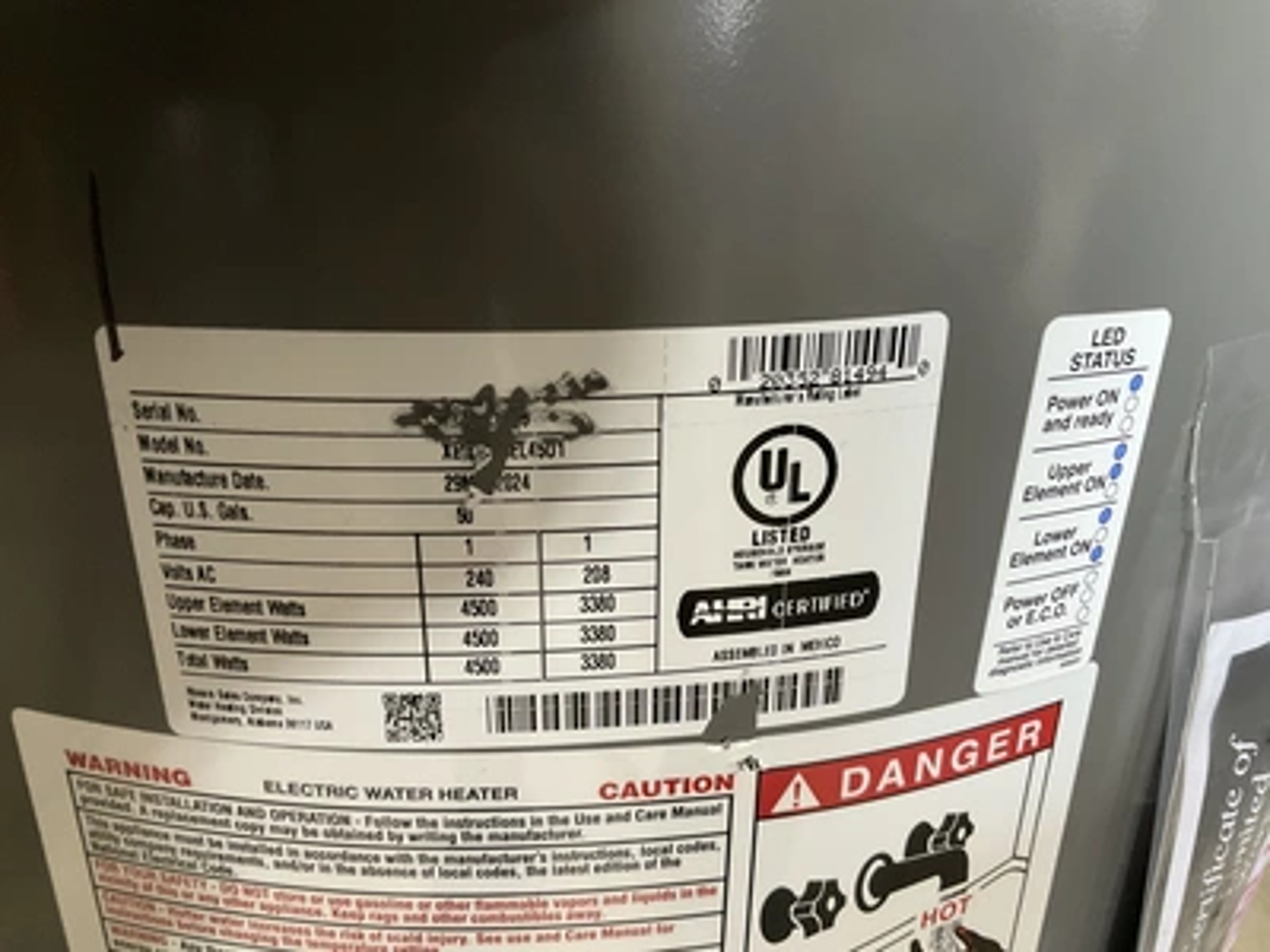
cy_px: 476
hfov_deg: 61.7
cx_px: 635
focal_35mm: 29
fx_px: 1064
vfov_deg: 48.2
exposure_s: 1/60
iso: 160
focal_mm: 3
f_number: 1.8
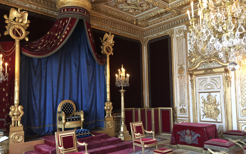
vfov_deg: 41.7
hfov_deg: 62.9
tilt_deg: +3.2
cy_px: 89
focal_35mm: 30
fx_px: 201
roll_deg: +2.1
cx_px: 123
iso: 100
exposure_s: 1/4
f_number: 1.8
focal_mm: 4
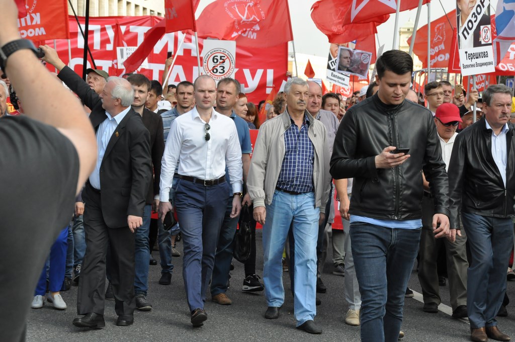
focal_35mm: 93
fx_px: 1329
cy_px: 171
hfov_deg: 21.9
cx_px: 258
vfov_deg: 14.7
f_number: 11
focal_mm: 62
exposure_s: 1/500
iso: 1000
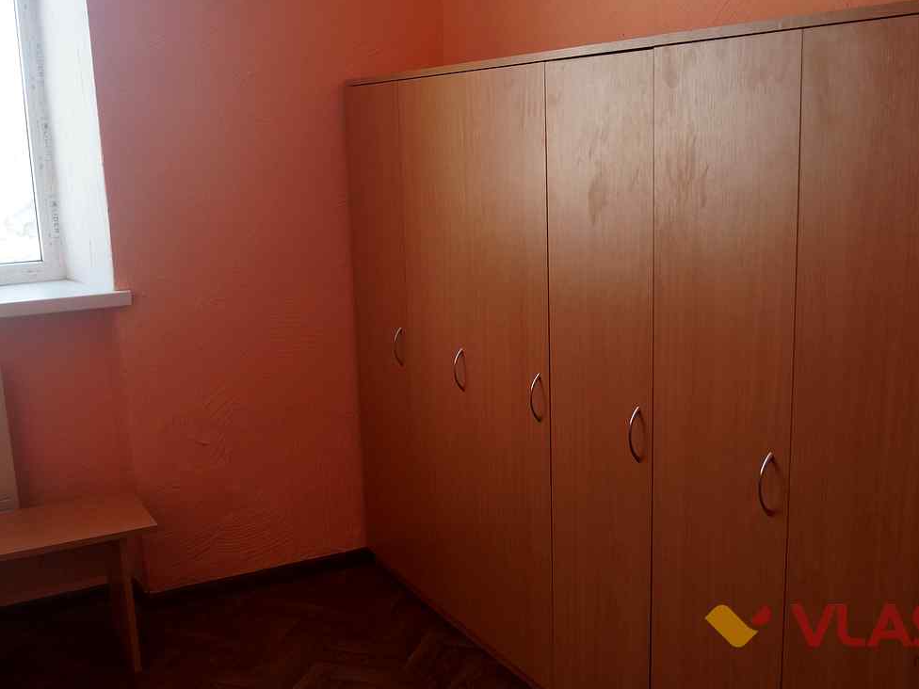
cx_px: 504
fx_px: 1035
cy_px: 372
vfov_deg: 36.8
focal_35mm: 39
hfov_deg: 47.8
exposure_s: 1/160
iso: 500
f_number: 4
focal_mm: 22
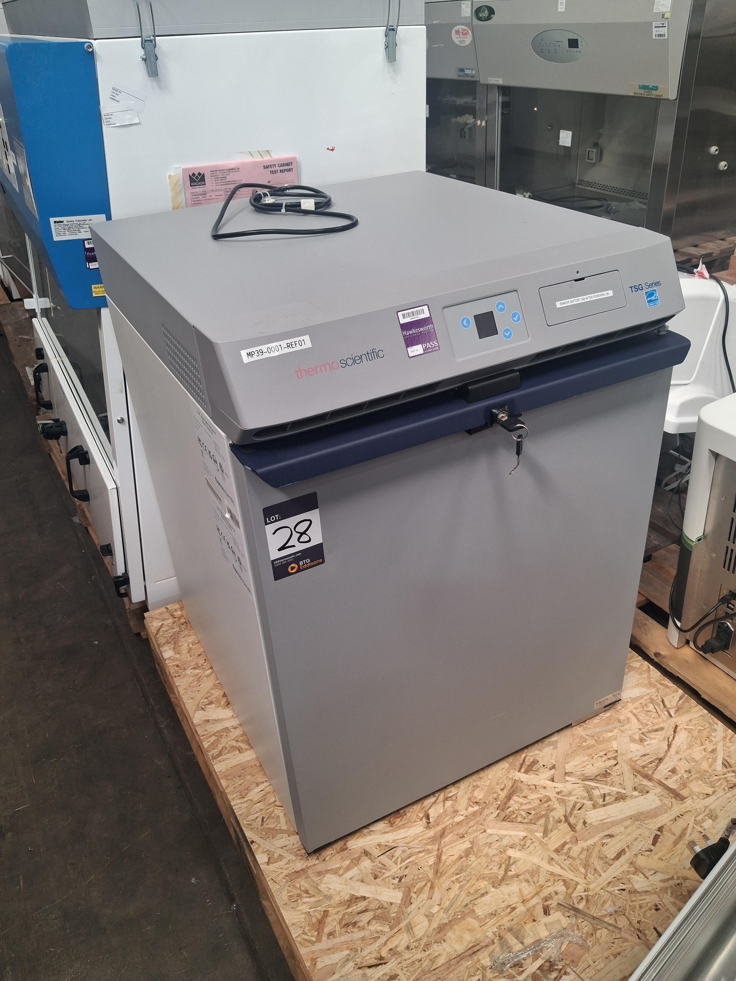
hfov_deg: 51.4
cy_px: 490
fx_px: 765
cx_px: 368
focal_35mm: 27
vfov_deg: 65.3
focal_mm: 4
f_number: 1.8
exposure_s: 1/100
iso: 100
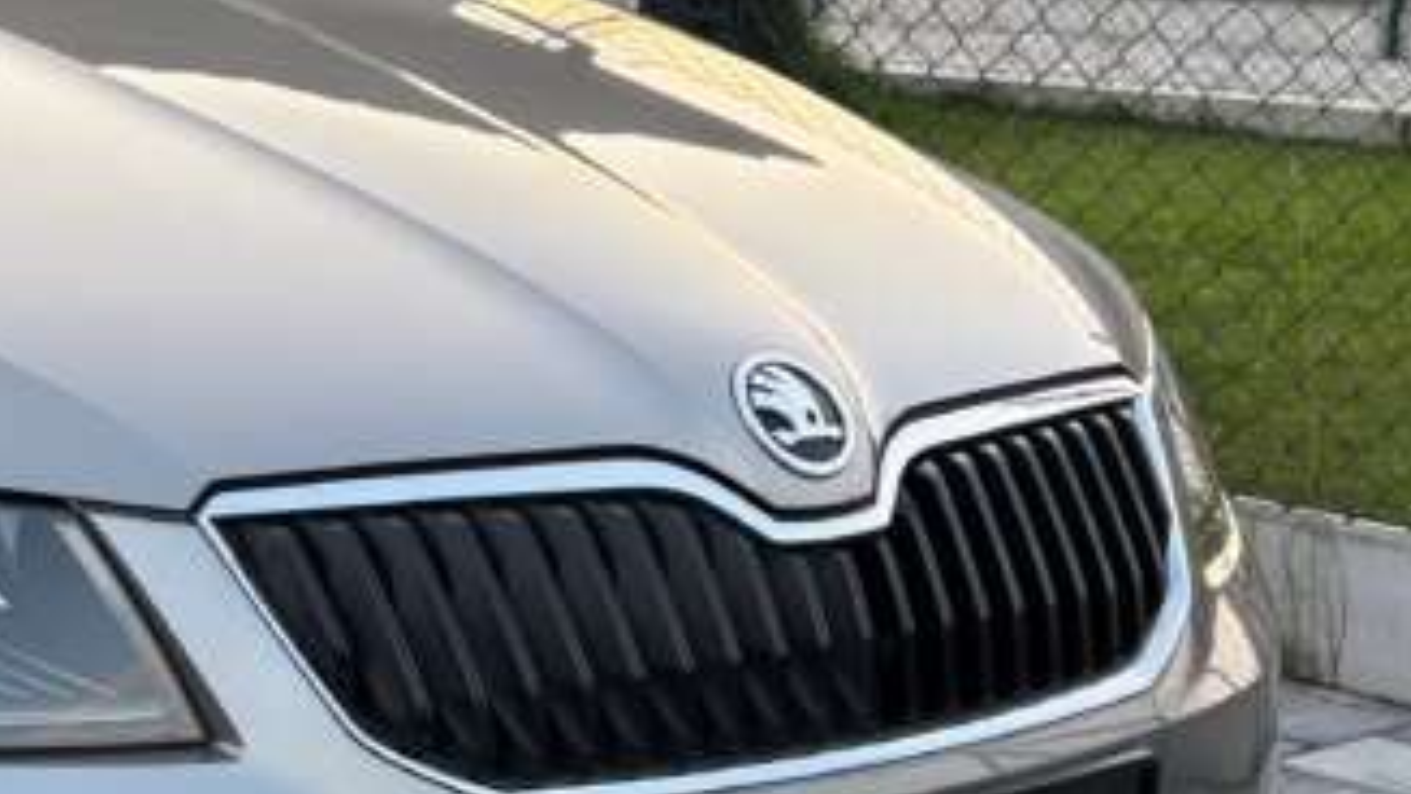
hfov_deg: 19.6
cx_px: -194
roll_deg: +0.1
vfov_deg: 11.6
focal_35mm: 104
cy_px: 475
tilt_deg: -9.3
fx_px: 3891
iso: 40
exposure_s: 1/121
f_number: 1.6
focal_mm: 5.96
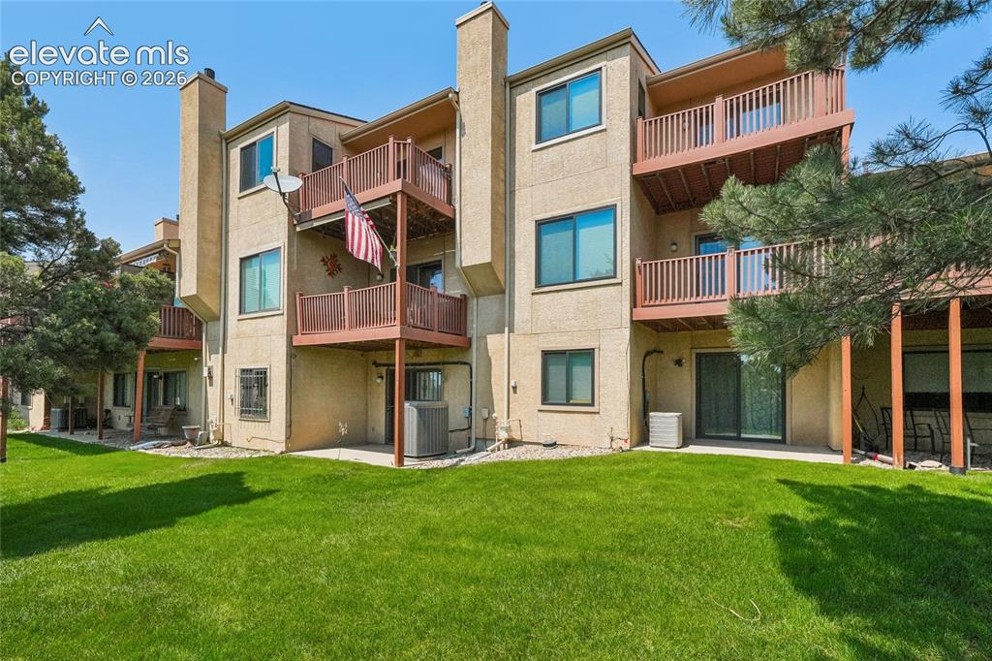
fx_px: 413
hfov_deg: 100.4
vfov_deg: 77.3
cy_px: 330
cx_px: 496
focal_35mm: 15
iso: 800
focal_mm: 10
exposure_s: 1/4000
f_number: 8
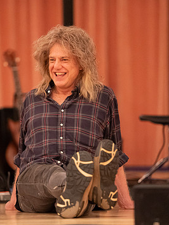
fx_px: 2048
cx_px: 46
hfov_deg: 4.7
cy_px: 112
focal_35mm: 315
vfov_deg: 6.3
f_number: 2.8
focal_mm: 200
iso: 12800
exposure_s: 1/80
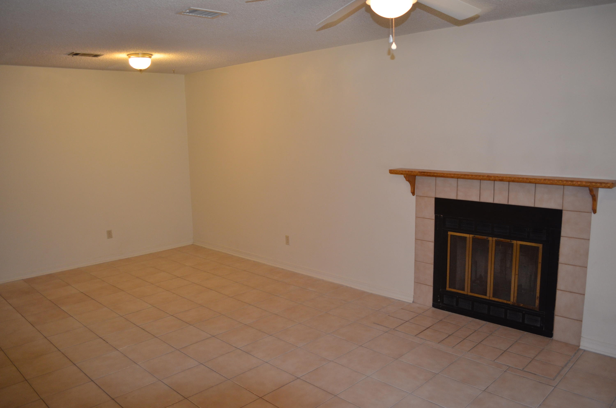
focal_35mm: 27
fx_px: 461
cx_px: 308
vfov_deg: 47.7
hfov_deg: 67.5
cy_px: 204
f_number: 3.5
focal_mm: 18
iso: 720
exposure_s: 1/60
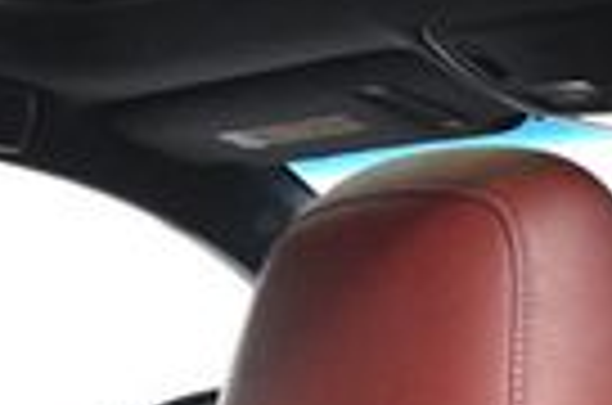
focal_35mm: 184
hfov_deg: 11.2
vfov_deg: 7.2
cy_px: 783
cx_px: 198
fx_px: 3121
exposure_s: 1/100
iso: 3200
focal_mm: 26
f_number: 4
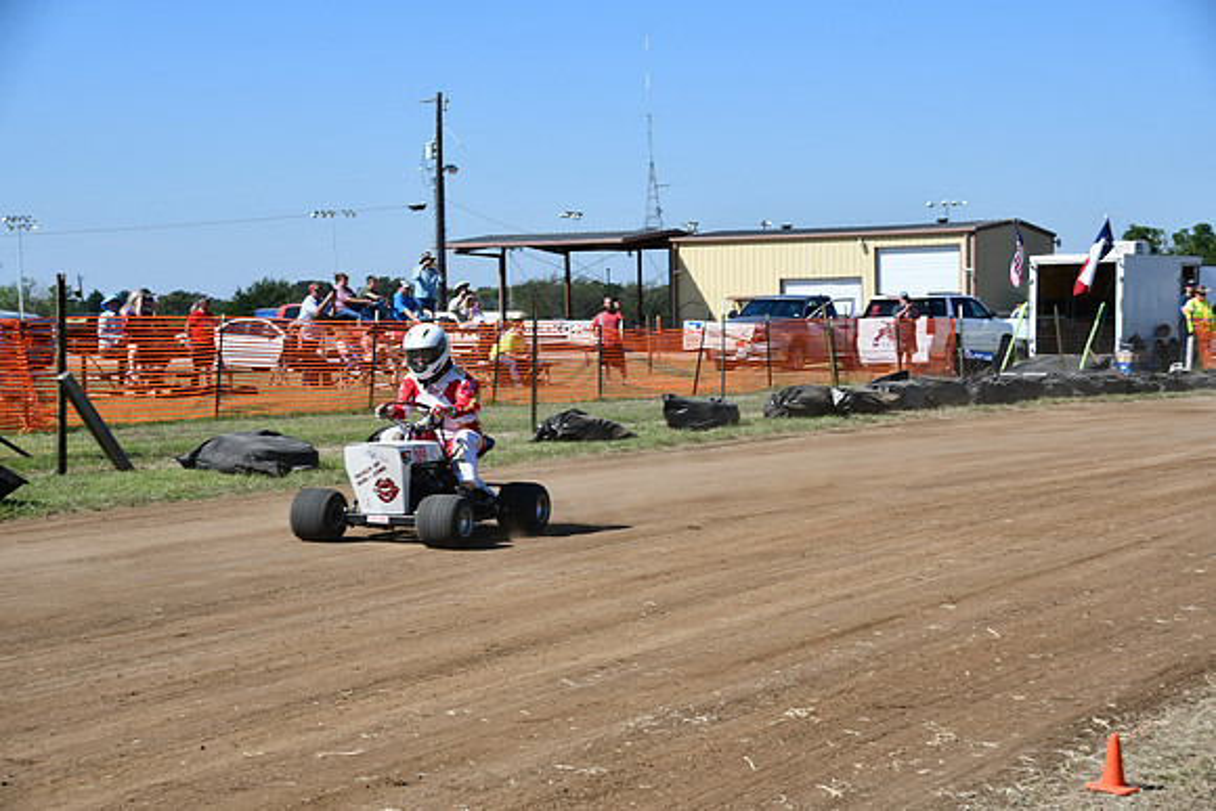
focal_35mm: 78
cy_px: 406
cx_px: 608
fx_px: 2635
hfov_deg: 26.0
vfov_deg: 17.5
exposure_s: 1/320
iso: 100
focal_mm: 52
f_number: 9
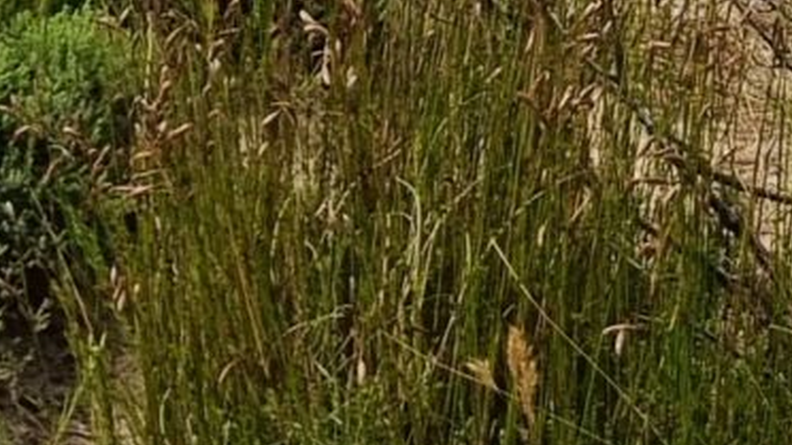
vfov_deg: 5.4
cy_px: -1367
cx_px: -45
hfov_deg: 10.9
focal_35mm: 195
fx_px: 4094
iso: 50
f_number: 1.8
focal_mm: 5.4
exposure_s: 1/4368
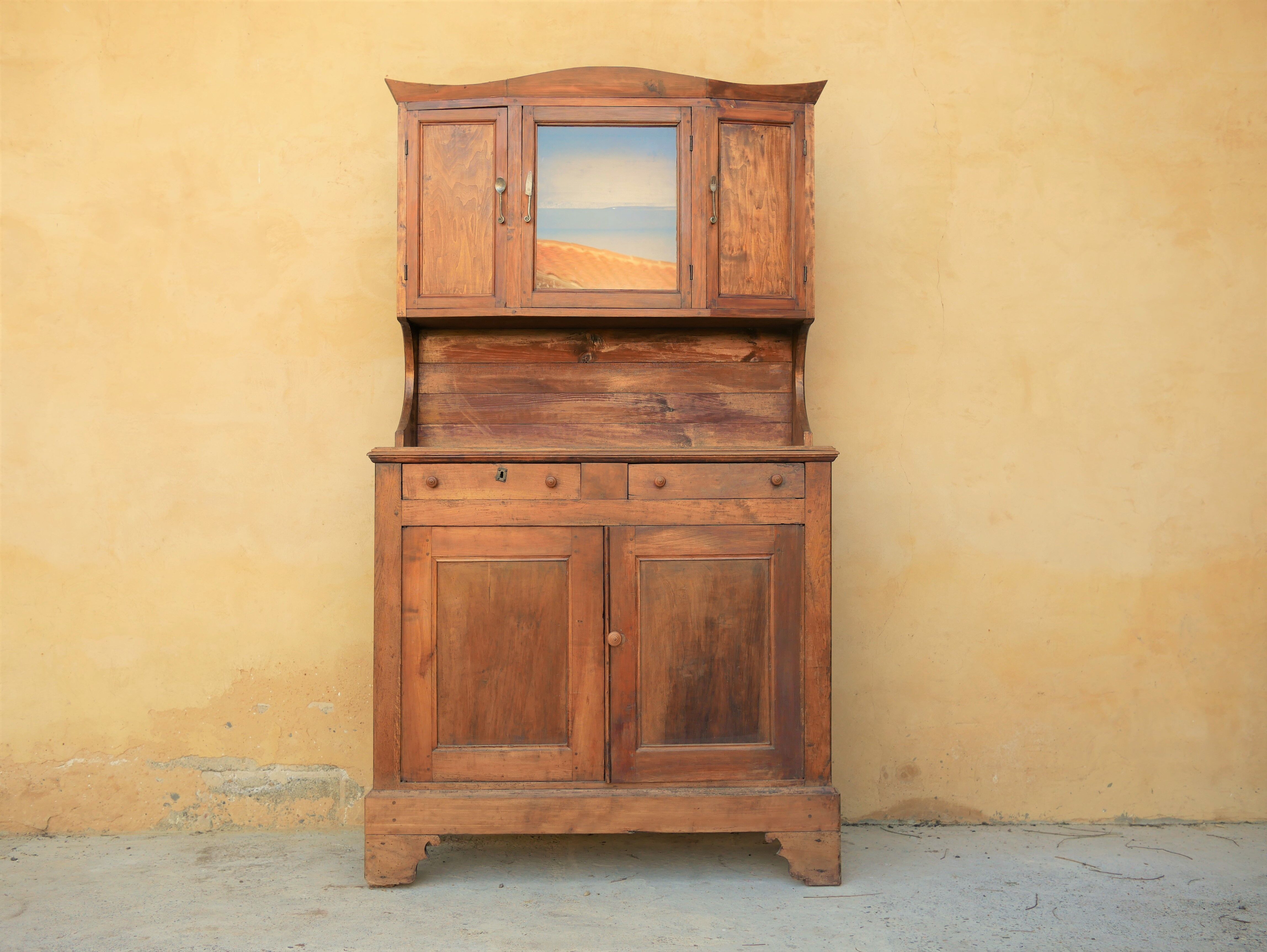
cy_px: 476
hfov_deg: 46.8
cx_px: 634
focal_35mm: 40
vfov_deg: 36.0
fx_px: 1465
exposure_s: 1/320
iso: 200
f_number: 2.8
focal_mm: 20
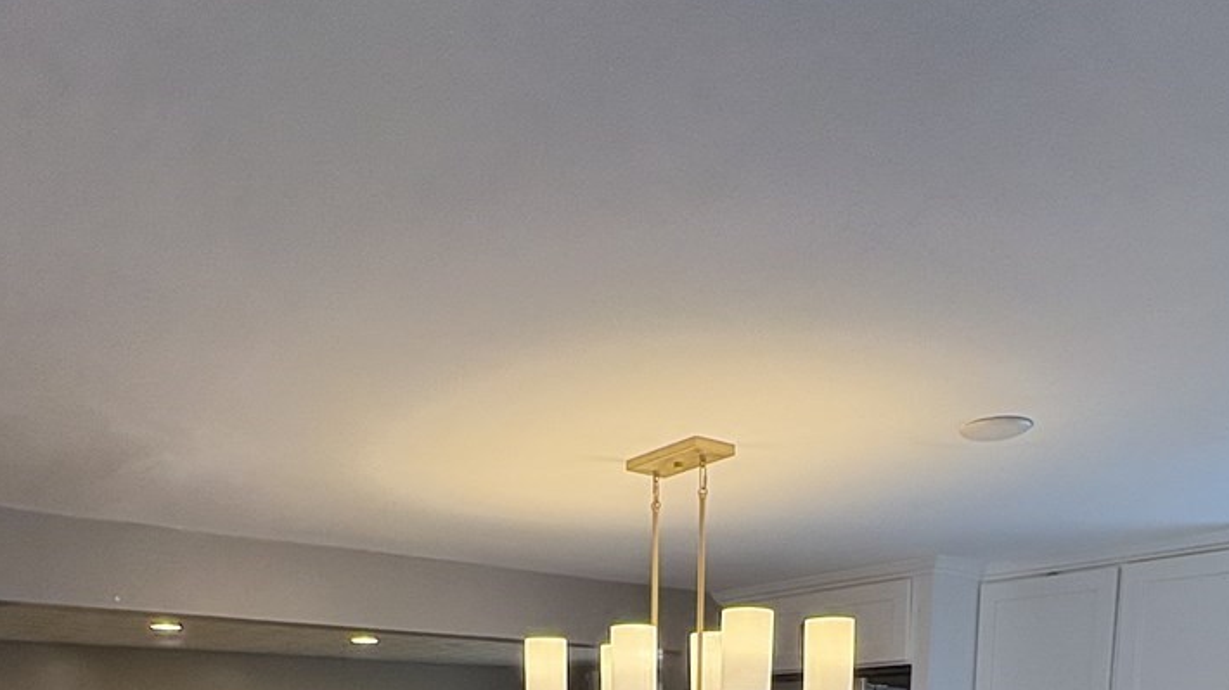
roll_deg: +1.0
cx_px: 630
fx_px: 1075
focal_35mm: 33
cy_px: 944
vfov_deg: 28.0
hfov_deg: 59.5
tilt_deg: -9.5
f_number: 2.2
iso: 250
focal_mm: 2.22
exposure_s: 1/120
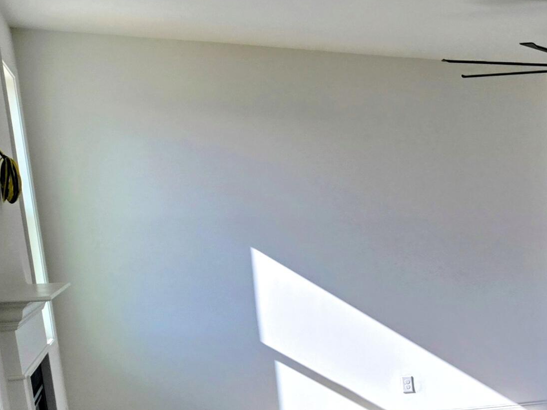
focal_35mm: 63
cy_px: 475
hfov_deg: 26.3
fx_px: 995
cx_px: 705
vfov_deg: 21.8
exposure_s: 1/973
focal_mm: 5.4
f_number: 1.8
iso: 80
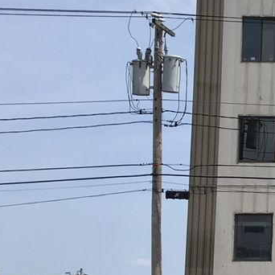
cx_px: 588
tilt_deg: +8.1
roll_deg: -0.4
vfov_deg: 14.5
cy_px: 209
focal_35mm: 120
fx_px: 1079
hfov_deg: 12.4
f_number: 2.2
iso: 25
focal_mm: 4.15
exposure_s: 1/2024
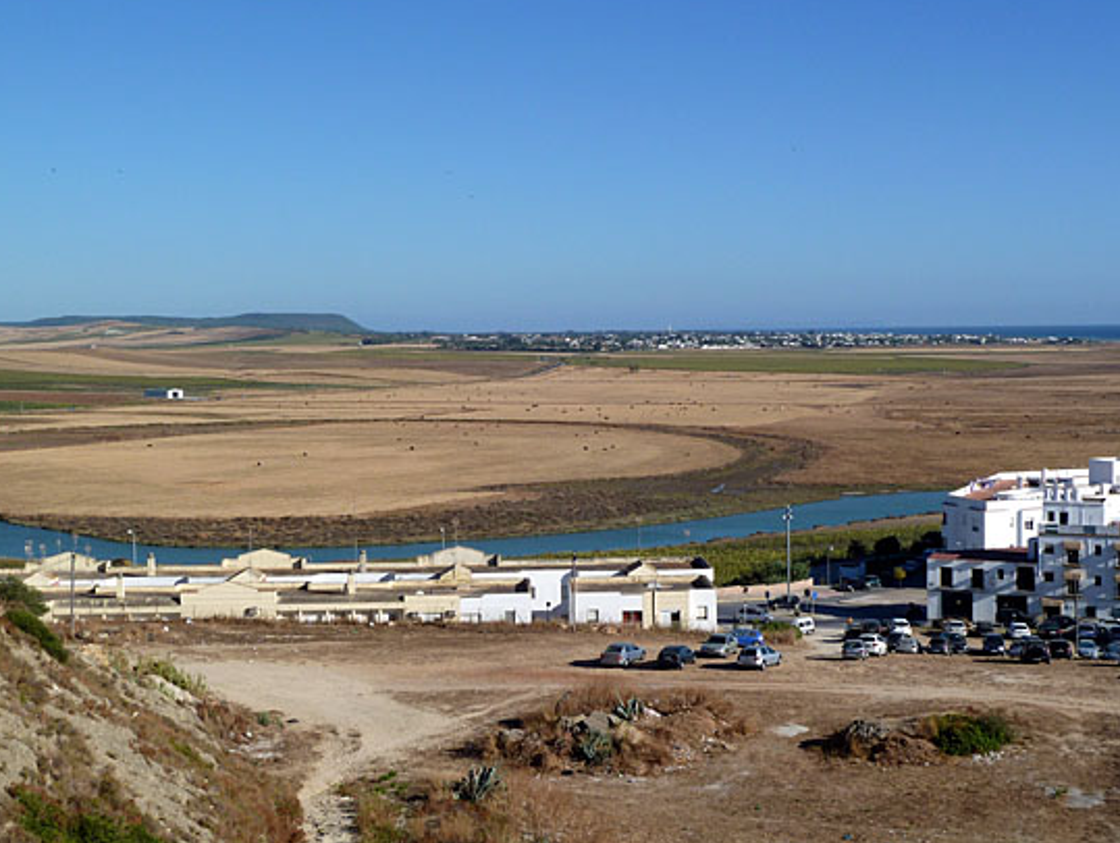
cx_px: 532
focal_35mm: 49
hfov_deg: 38.8
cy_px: 405
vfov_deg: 29.8
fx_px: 1588
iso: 80
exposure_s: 1/400
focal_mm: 7.3
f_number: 5.6
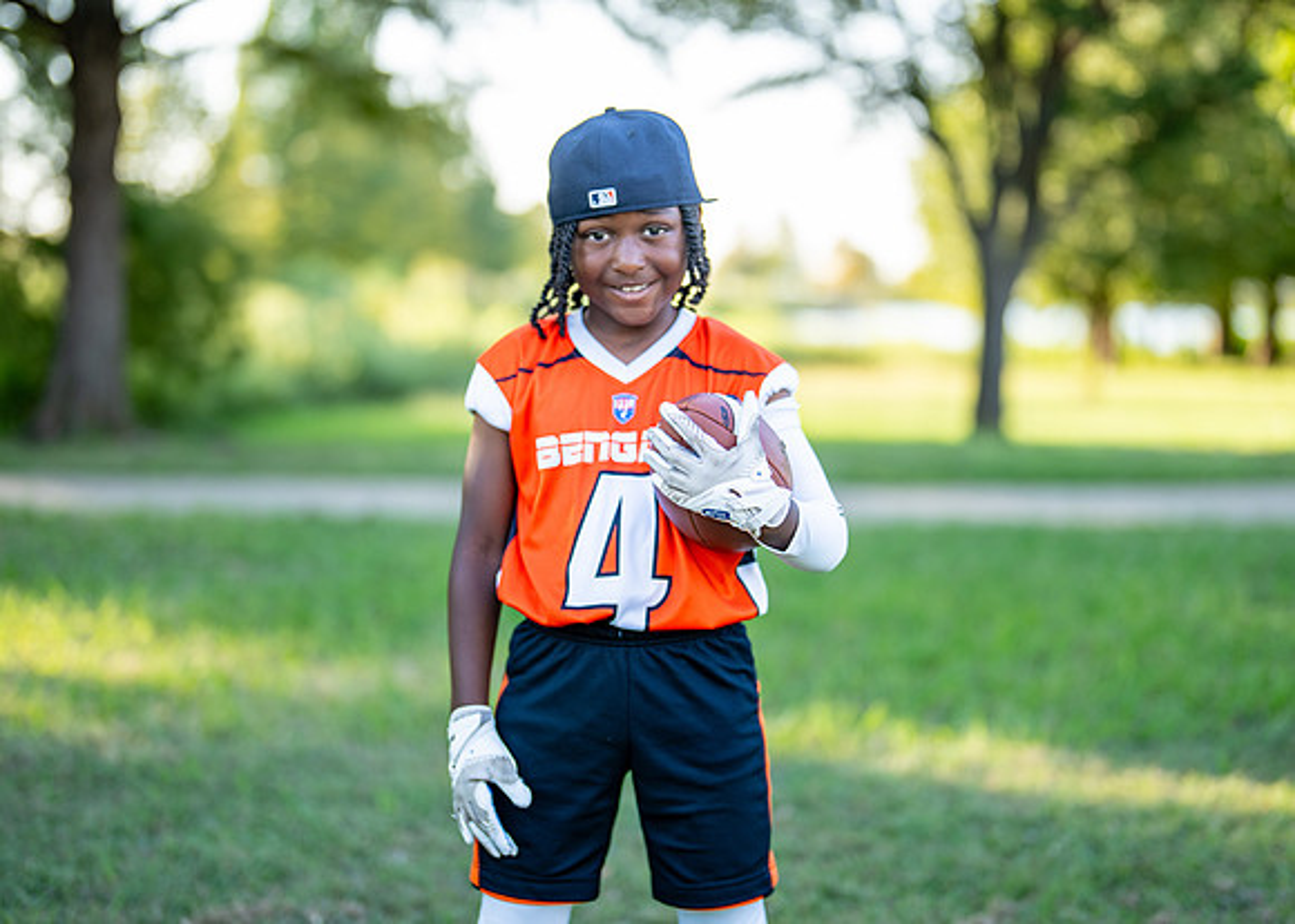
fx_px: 2205
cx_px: 666
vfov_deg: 23.7
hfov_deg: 32.7
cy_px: 438
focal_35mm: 60
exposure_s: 1/800
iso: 100
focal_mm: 50
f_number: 1.2
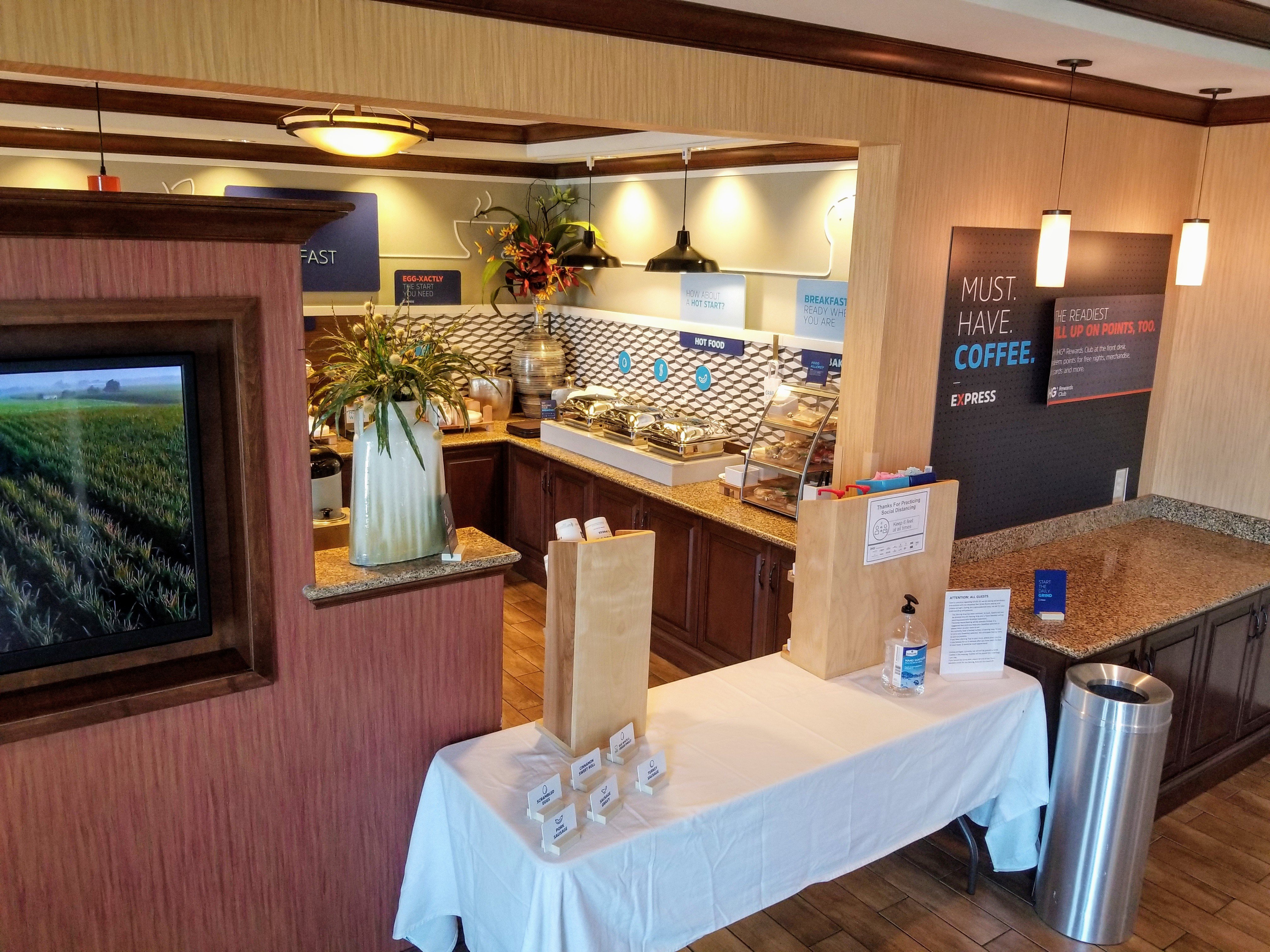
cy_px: 476
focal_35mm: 26
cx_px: 635
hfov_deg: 67.3
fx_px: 954
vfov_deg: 53.1
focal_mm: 4.25
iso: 200
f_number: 1.7
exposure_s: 1/60
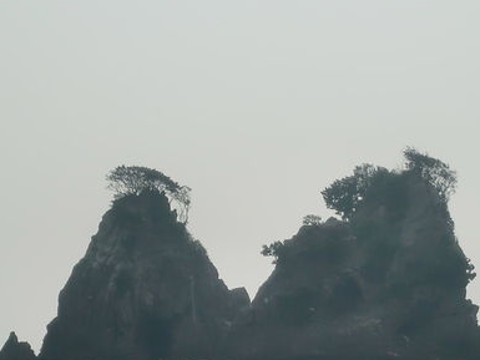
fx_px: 2289
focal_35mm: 165
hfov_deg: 12.0
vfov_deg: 9.0
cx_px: 266
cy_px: 278
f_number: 14
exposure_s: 1/160
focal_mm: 13.02
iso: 64
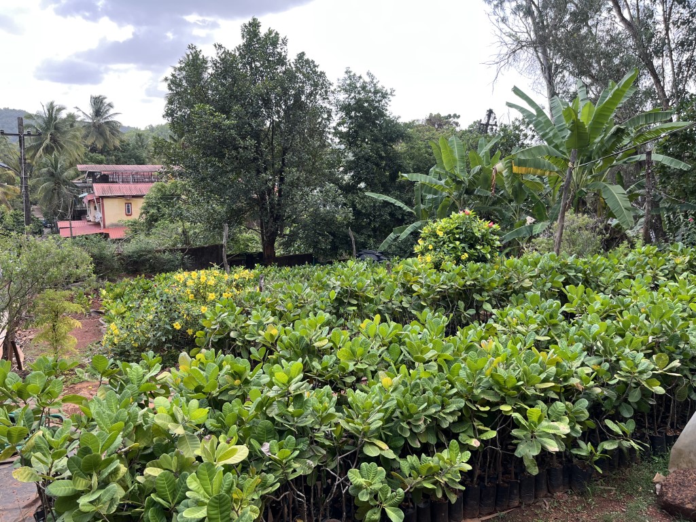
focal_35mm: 26
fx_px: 523
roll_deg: -1.8
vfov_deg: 53.1
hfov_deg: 67.3
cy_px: 261
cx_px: 348
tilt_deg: -11.9
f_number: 1.6
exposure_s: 1/471
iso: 50
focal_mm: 5.1
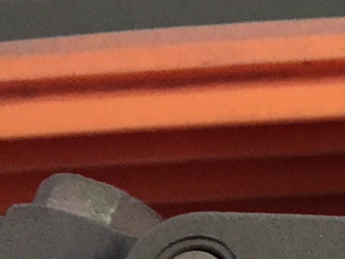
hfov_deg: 12.6
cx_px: 771
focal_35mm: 130
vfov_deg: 10.9
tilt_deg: +17.5
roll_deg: +1.5
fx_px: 1296
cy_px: 398
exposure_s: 1/25
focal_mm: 4.15
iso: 250
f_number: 2.2
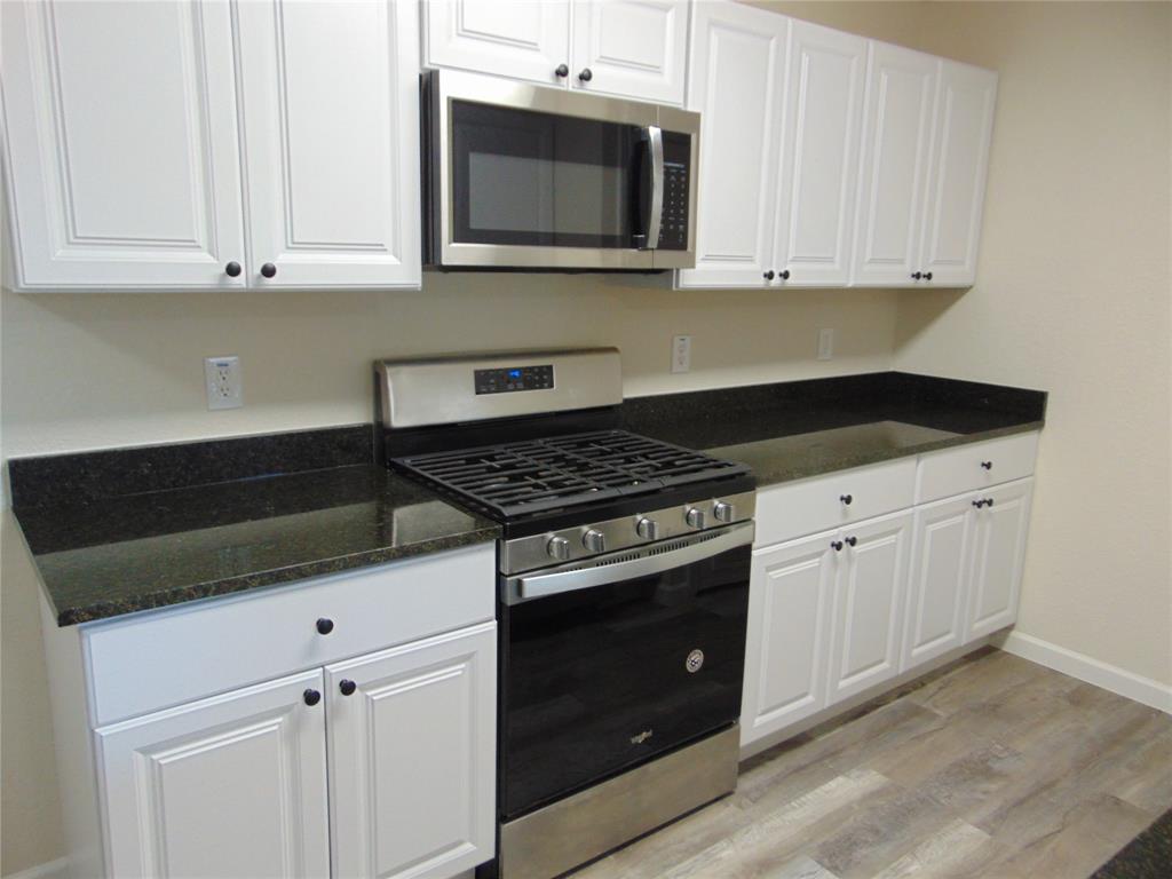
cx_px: 586
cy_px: 440
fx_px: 846
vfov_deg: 54.9
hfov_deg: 69.4
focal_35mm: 25
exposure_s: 1/30
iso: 200
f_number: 3
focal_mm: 4.5
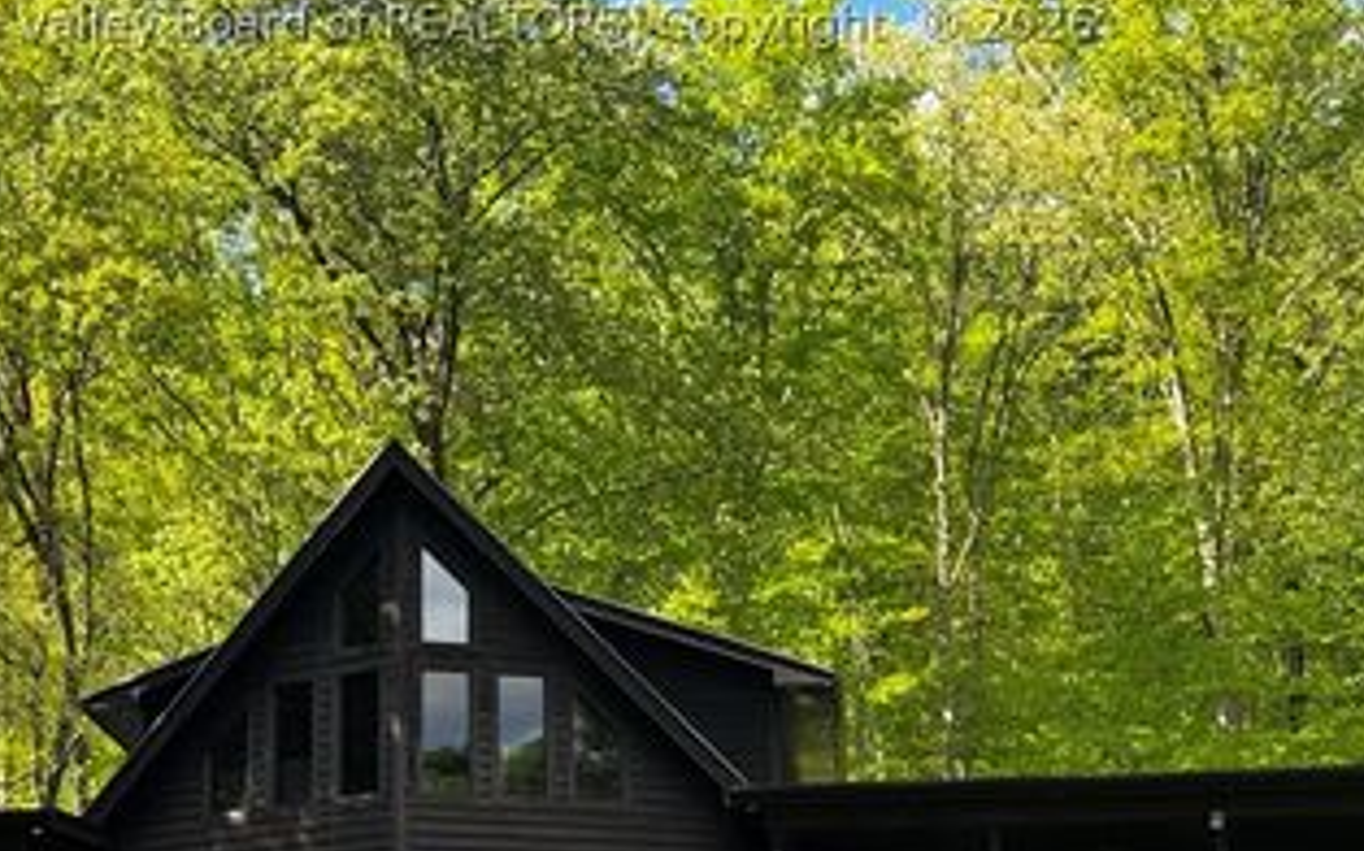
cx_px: 413
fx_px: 3010
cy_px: 797
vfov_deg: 15.9
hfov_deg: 25.3
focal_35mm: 81
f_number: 1.78
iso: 64
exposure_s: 1/707
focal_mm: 6.76
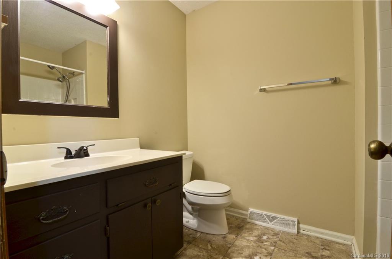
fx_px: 179
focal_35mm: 16
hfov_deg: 95.1
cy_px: 130
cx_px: 196
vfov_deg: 71.7
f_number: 10
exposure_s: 1/1.3
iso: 200
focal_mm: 11
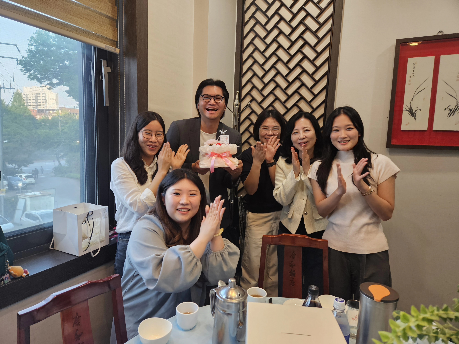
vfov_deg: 58.9
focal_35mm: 23
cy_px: 172
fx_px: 305
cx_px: 230
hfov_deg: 73.9
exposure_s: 1/120
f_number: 1.8
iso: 200
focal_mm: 5.4
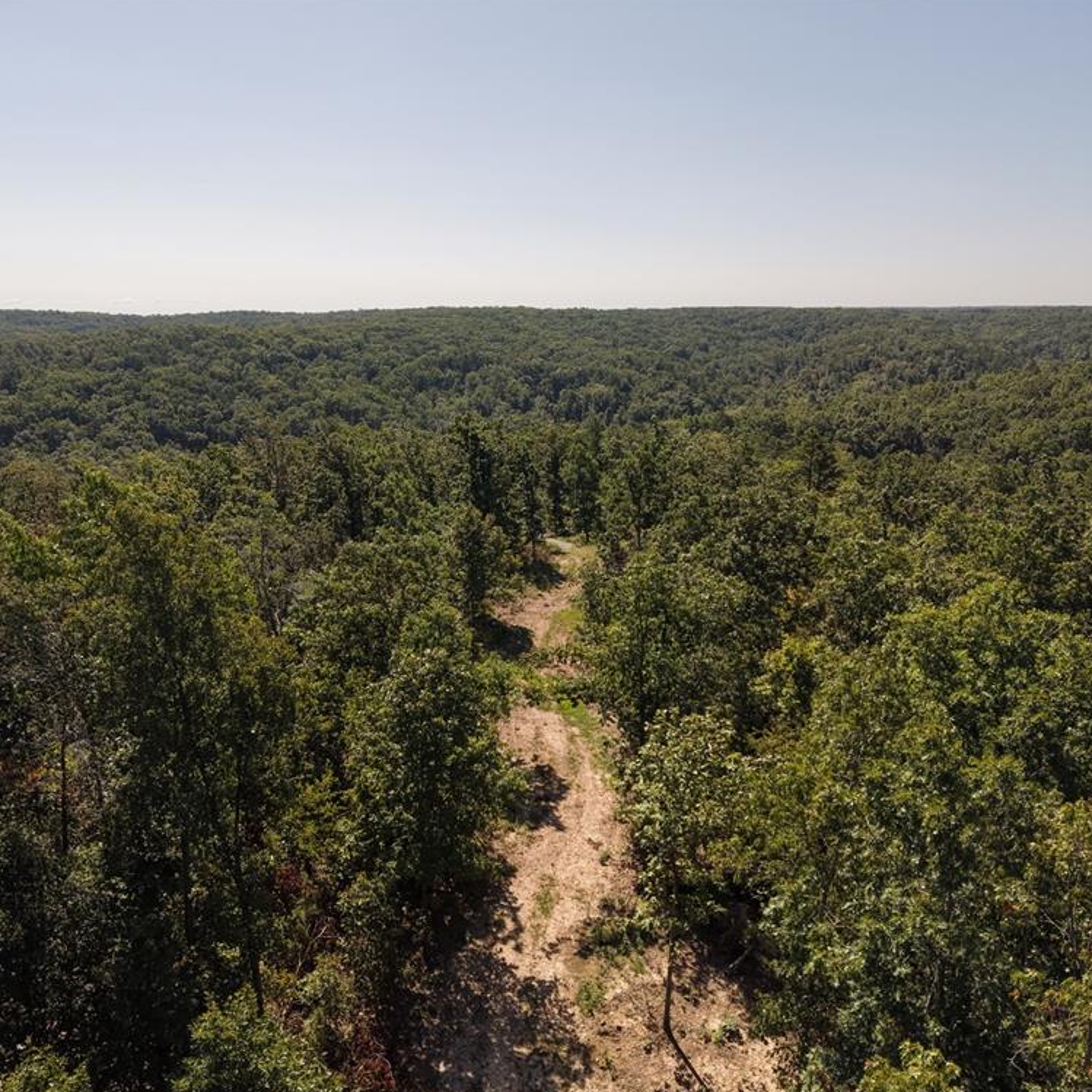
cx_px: 537
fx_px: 1035
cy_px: 554
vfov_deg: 55.6
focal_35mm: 29
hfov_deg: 55.6
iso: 200
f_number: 1.8
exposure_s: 1/125
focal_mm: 8.67
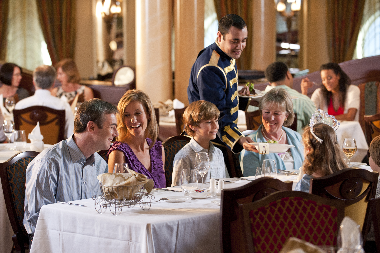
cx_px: 179
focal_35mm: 113
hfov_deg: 18.1
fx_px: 1192
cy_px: 131
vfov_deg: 12.1
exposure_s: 1/100
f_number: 3.5
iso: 2000
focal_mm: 105
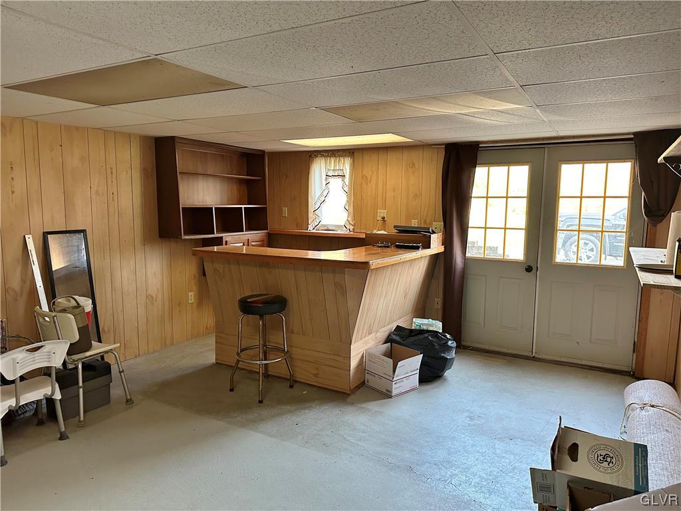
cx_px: 340
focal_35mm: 24
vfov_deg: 56.8
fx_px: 472
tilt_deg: -7.7
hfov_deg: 71.6
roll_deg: -0.5
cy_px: 256
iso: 400
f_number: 1.78
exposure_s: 1/60
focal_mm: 6.86
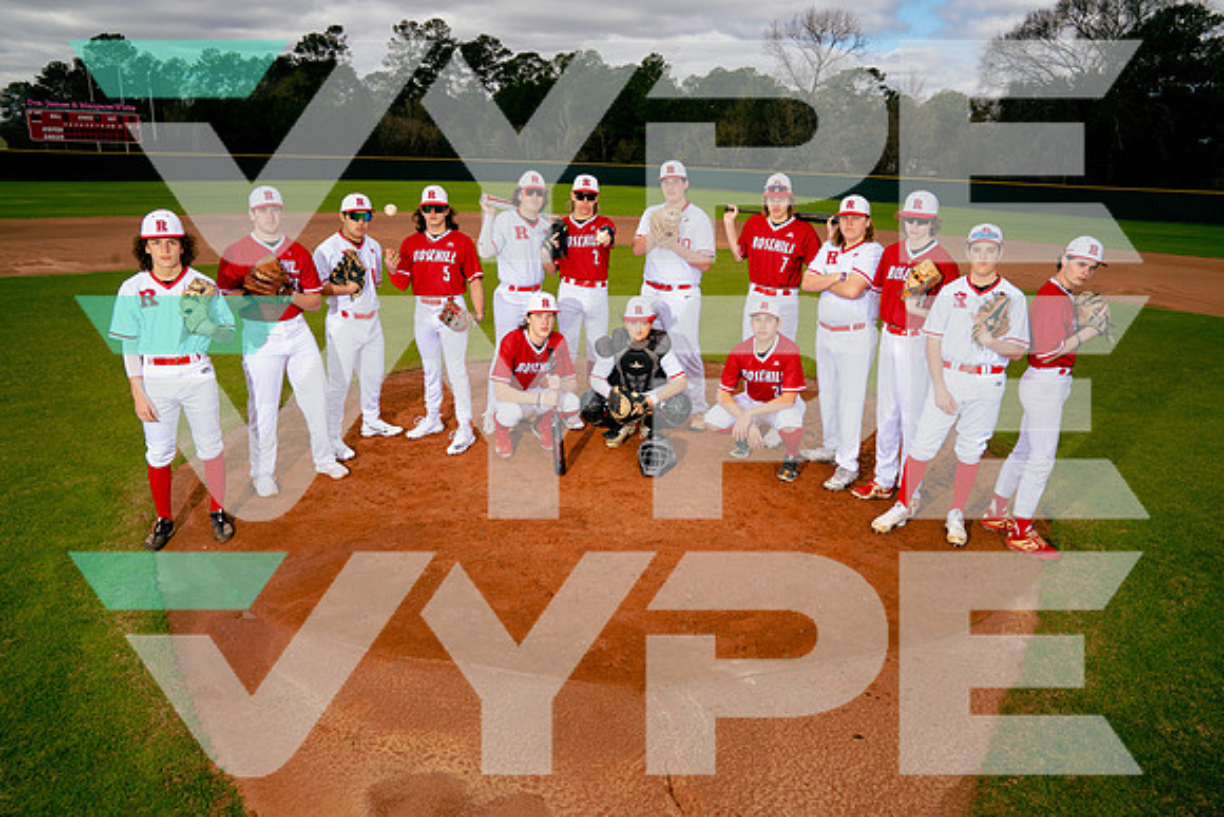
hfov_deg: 73.7
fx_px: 816
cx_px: 612
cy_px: 408
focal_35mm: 24
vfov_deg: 53.2
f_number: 10
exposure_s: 1/250
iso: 100
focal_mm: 24
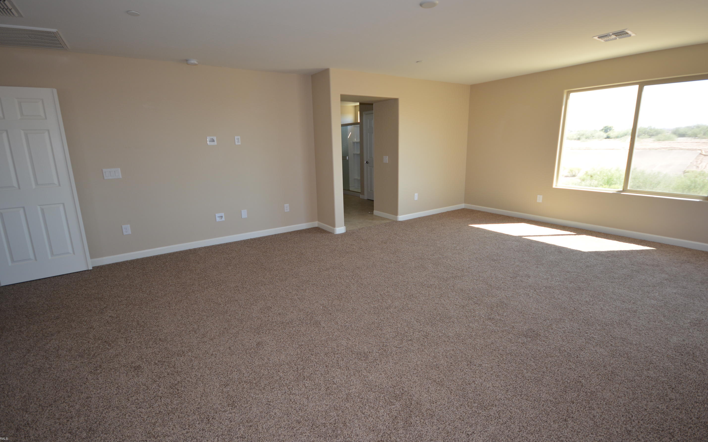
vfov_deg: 71.2
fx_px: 309
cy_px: 208
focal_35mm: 16
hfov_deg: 97.8
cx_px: 355
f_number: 4.5
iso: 200
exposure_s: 1/80
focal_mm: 10
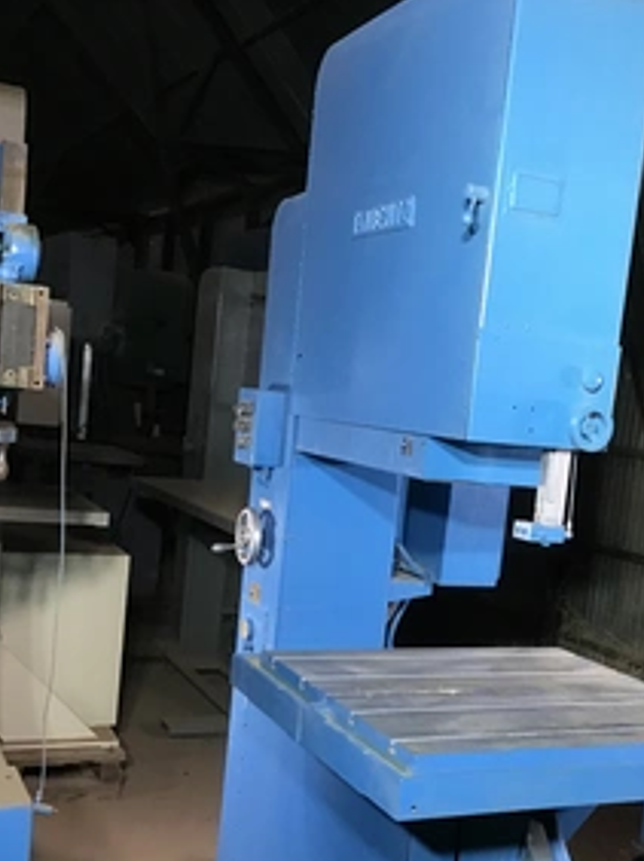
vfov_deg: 42.6
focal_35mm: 44
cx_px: 418
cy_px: 553
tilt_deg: -8.6
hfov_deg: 32.6
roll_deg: -6.9
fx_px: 1093
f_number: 2.4
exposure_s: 1/30
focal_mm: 3.3
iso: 100
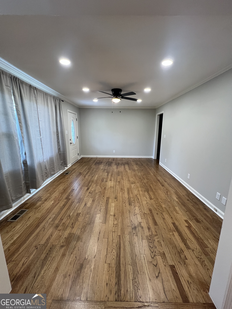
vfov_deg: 106.2
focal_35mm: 13
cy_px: 154
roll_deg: -0.1
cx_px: 116
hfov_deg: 89.9
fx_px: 116
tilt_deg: -10.7
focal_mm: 1.57
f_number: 1.8
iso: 250
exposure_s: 1/120
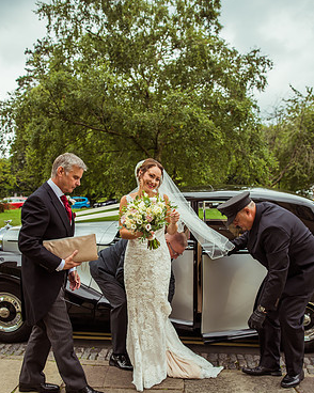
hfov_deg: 47.1
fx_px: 360
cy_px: 226
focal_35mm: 31
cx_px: 157
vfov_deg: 56.9
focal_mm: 27
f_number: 3.5
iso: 160
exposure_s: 1/1250
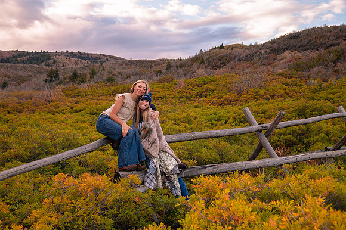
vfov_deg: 29.2
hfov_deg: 42.8
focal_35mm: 46
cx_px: 173
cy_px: 115
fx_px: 442
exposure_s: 1/500
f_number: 5.6
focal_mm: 46
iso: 1250
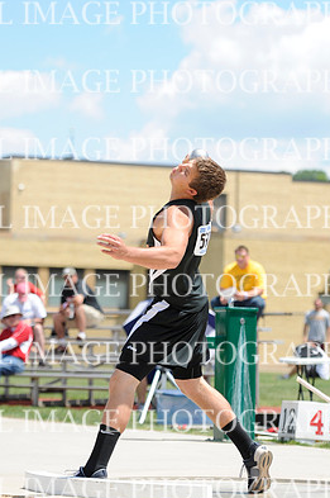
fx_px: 2137
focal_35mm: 155
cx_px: 121
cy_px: 182
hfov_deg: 8.8
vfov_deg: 13.3
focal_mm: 105
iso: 250
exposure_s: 1/2500
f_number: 2.8
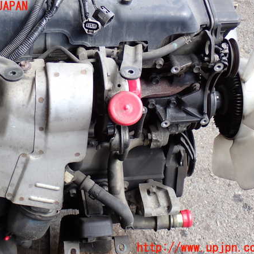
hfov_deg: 26.8
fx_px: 531
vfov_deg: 26.9
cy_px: 127
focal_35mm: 64
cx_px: 95
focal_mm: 9.65
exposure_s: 1/160
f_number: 3.3
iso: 100
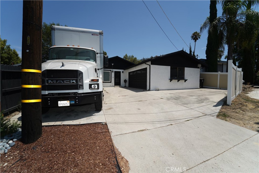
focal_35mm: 14
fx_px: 101
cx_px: 130
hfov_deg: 104.2
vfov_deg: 81.2
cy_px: 86
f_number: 8
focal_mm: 14
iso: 50
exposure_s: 1/200
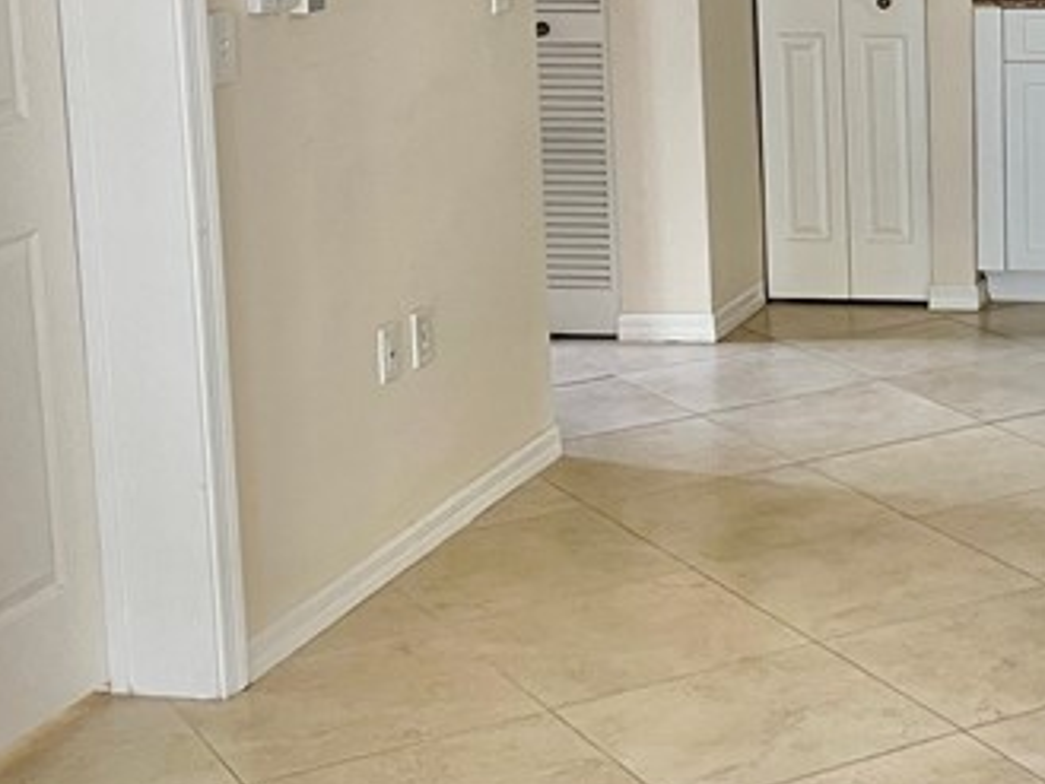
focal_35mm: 81
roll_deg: +0.9
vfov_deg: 18.0
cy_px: 117
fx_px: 2446
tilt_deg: -9.4
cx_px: 1080
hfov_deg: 23.0
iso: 125
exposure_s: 1/61
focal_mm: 5.7
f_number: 1.5
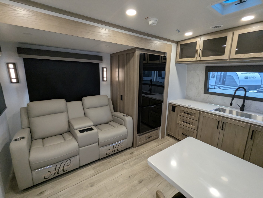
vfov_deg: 78.2
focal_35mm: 16
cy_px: 99
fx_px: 122
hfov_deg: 94.4
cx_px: 132
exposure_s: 1/125
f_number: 2.2
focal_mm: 2.35
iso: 216
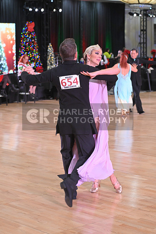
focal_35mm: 86
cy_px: 117
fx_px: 559
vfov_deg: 23.6
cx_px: 78
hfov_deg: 15.9
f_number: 5
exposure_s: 1/400
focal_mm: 86
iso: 3200
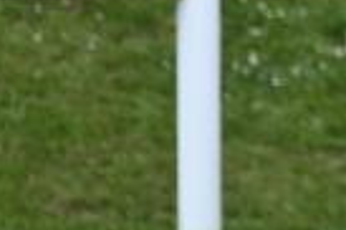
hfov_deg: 0.9
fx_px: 22377
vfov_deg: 0.6
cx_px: 914
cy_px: -164
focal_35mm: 2331
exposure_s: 1/1250
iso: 280
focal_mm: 400
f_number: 5.6
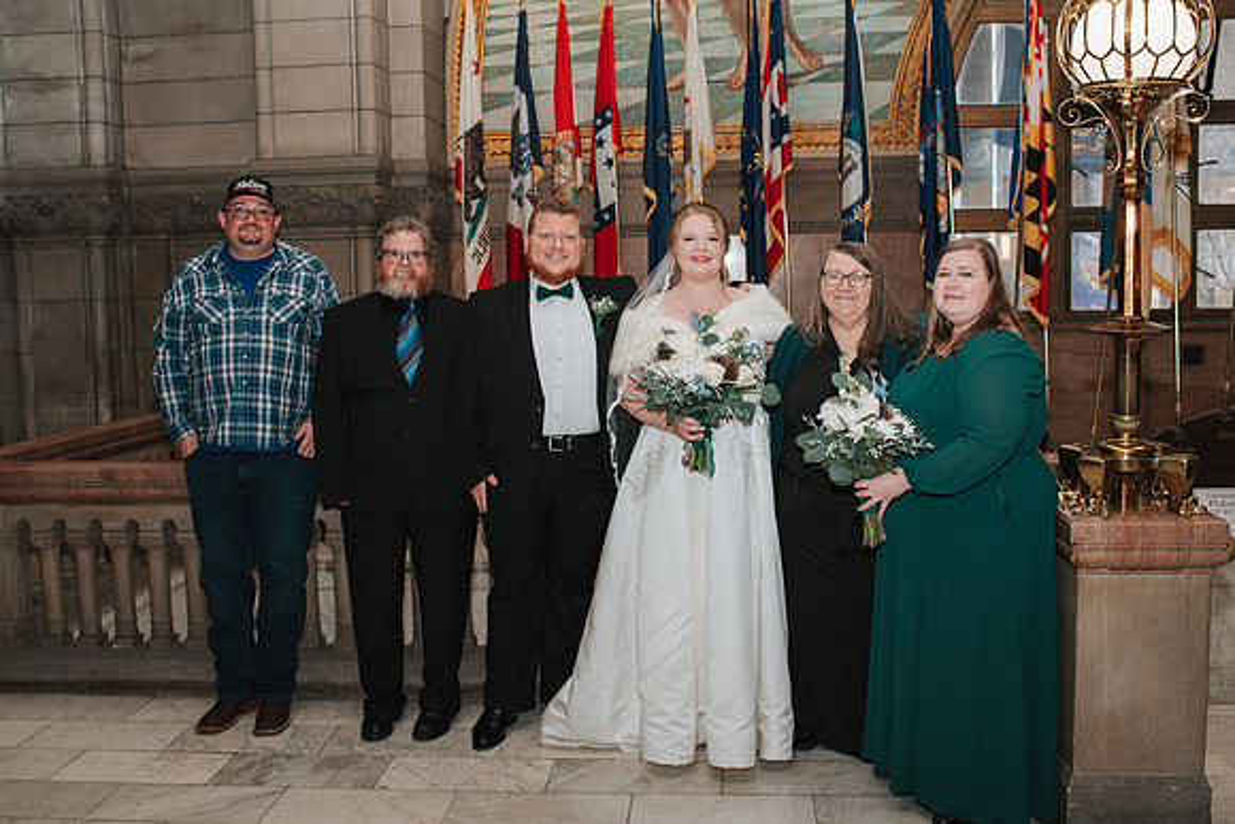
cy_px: 390
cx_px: 618
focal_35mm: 37
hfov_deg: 52.1
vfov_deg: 36.1
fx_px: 1264
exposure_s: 1/200
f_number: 3.5
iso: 1000
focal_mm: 35
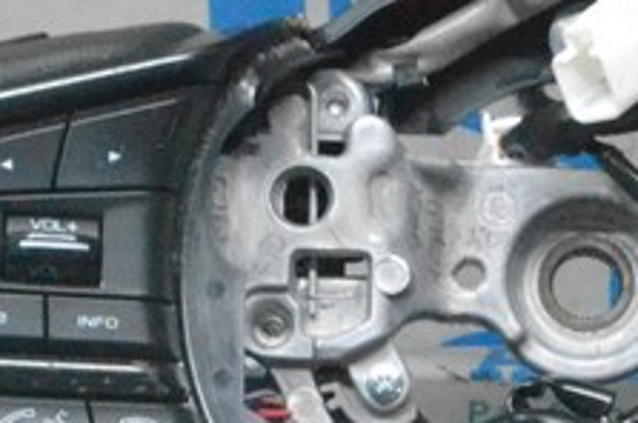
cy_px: 216
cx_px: 698
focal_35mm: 207
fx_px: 3663
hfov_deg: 9.8
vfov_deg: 6.6
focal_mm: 30
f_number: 9
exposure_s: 1/160
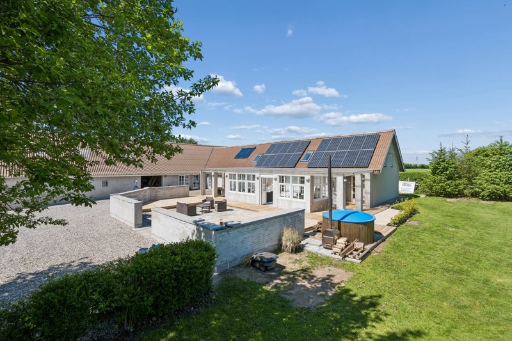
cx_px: 256
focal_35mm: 16
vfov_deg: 73.7
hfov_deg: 96.7
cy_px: 170
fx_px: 227
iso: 320
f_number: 13
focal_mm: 16
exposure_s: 1/320
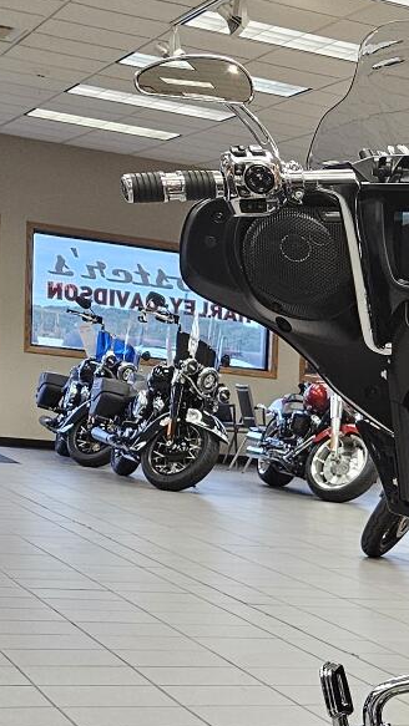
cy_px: 710
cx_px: 808
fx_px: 1658
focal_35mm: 86
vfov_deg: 23.8
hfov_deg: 12.5
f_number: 1.7
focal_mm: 6.3
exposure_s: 1/120
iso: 250
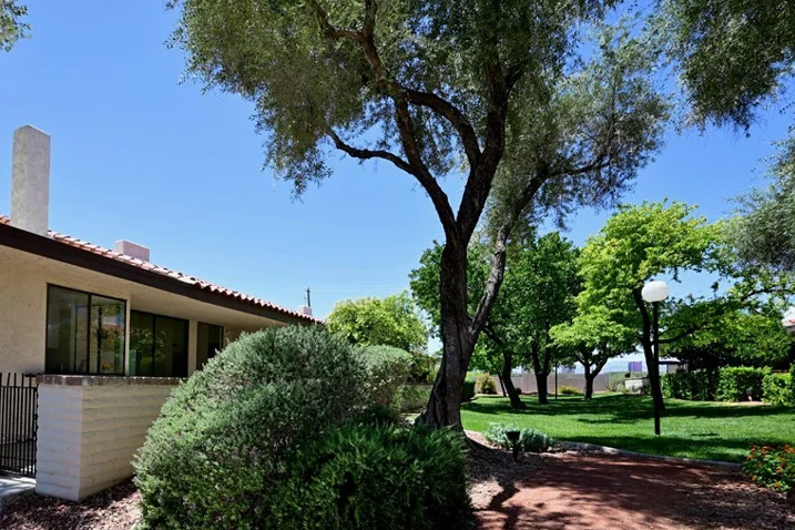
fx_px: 442
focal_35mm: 20
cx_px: 305
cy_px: 368
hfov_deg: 82.6
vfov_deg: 60.0
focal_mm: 14
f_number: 11
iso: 100
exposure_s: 1/60
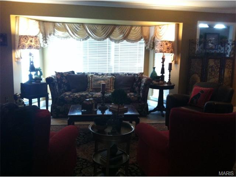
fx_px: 239
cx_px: 118
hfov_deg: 52.6
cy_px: 88
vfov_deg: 40.7
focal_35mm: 35
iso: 250
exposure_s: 1/15
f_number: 2.8
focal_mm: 3.85
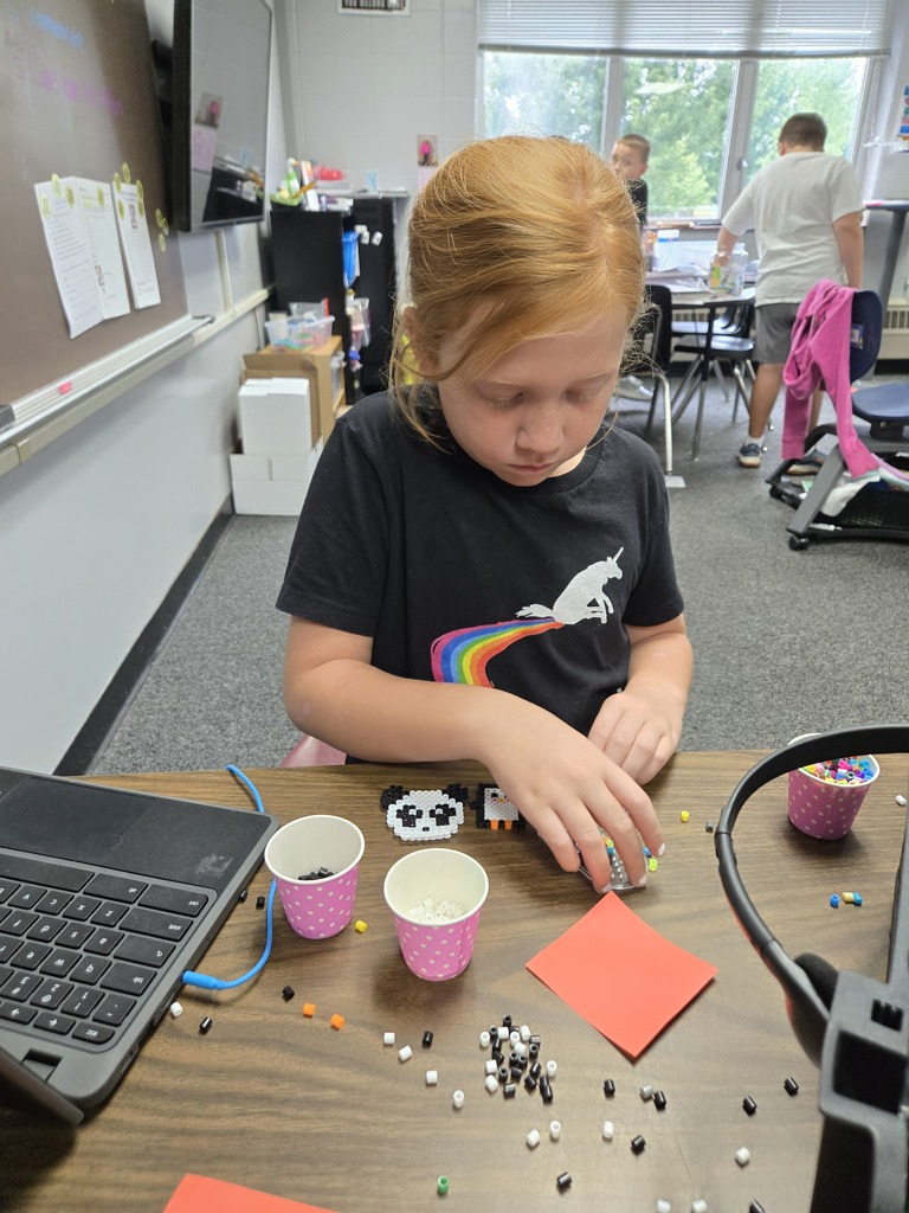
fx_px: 805
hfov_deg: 58.9
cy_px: 606
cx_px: 454
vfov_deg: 73.9
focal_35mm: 23
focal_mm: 5.4
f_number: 1.8
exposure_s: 1/120
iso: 320
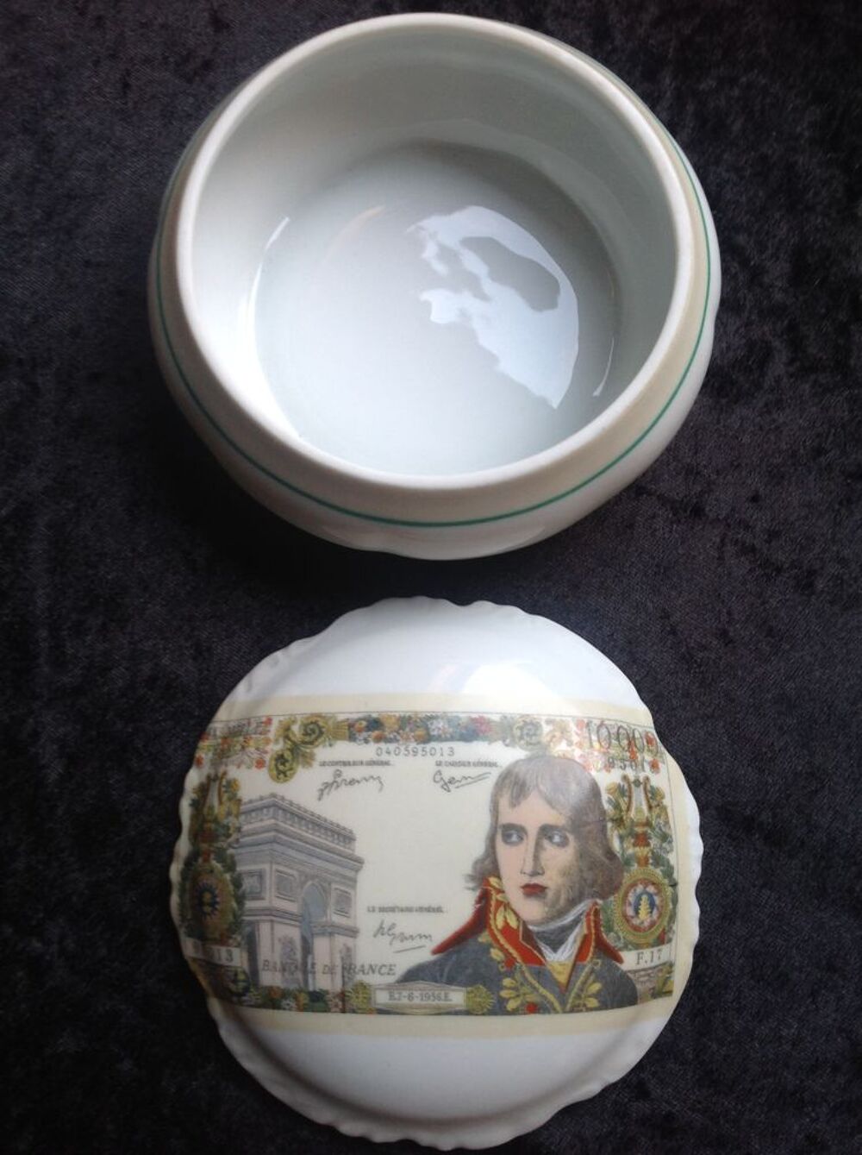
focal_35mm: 35
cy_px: 578
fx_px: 1165
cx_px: 431
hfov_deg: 40.6
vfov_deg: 52.7
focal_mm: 4.28
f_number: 2.4
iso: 64
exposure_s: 1/15
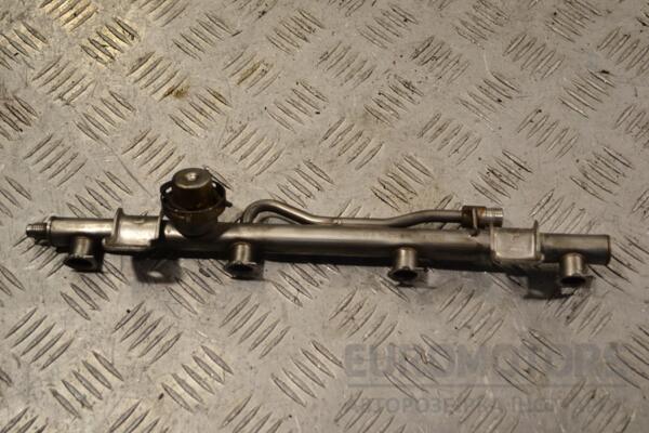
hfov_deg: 36.9
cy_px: 216
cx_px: 324
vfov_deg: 25.1
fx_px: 973
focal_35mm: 54
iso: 250
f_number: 5.6
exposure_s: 1/125
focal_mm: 36
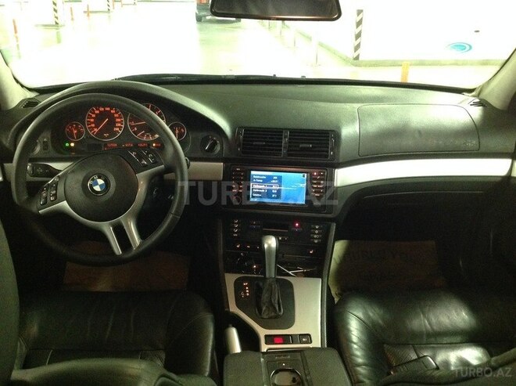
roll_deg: -2.5
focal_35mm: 35
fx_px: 521
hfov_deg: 52.7
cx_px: 258
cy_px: 193
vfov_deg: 40.6
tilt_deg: -21.7
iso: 500
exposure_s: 1/15
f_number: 2.4
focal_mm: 4.28
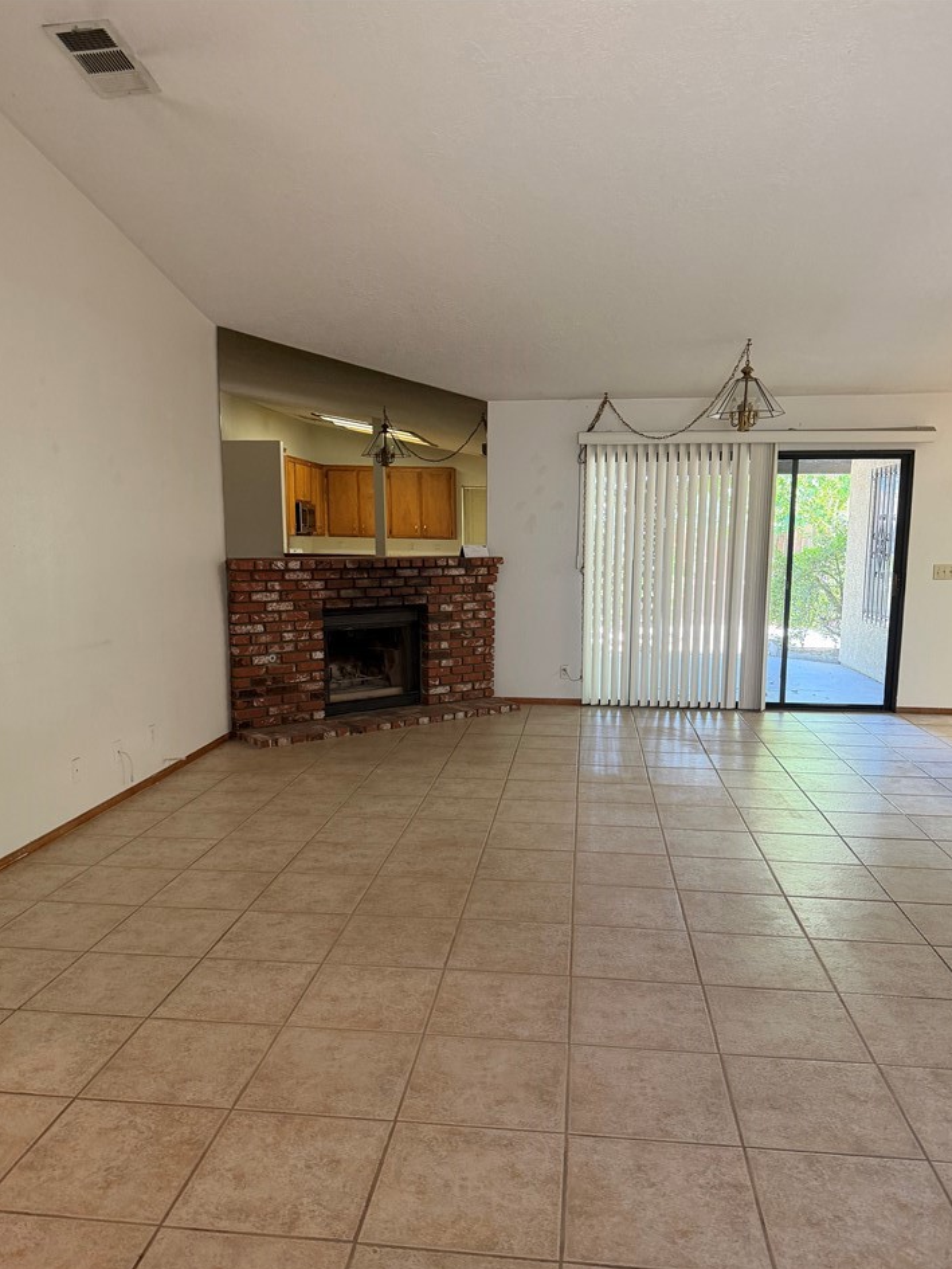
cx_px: 465
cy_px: 685
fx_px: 953
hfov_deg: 53.1
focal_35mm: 26
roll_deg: +0.0
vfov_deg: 67.2
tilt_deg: -8.5
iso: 320
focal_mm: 6.76
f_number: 1.78
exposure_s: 1/60
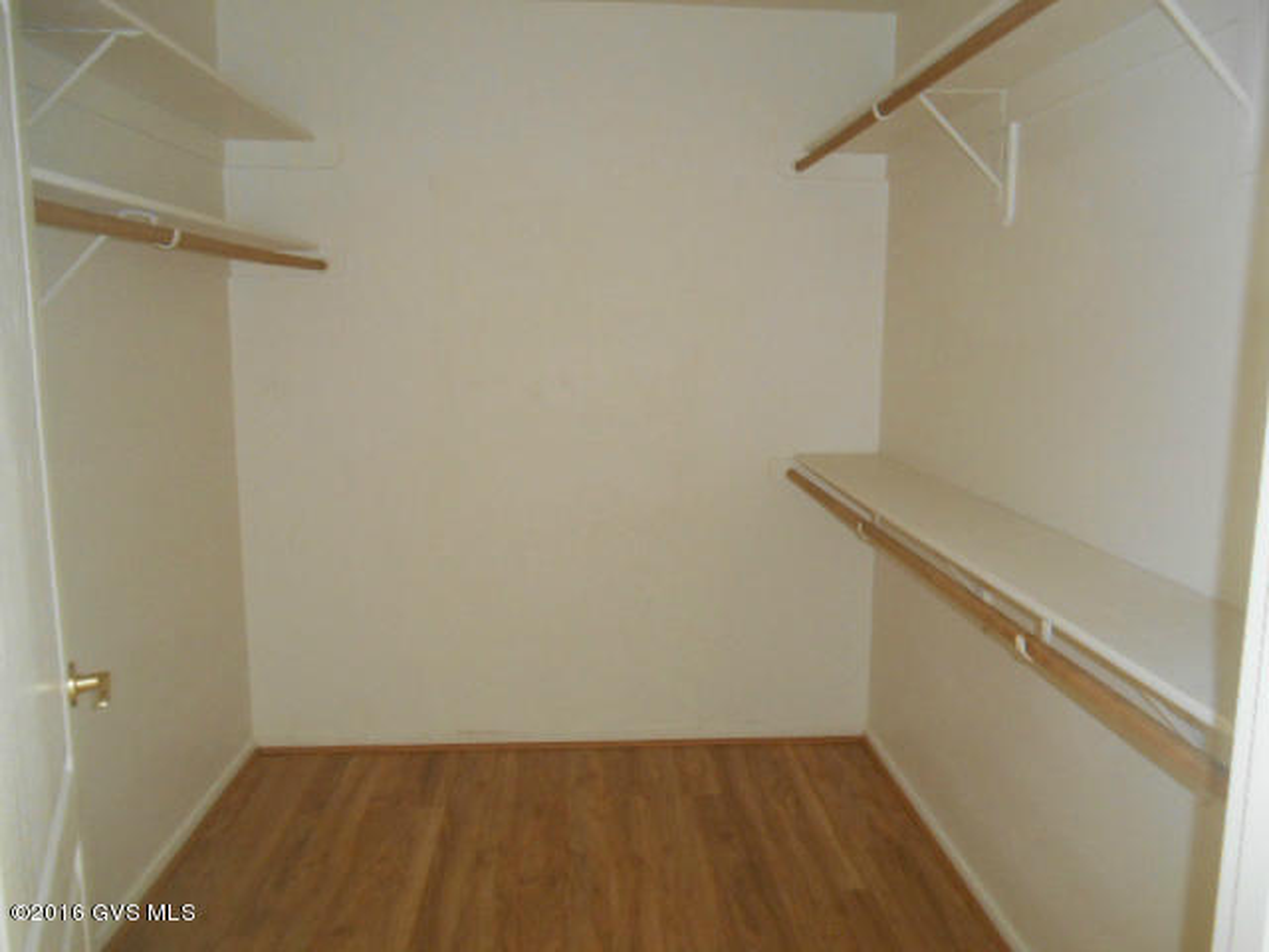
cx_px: 634
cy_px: 476
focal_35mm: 26
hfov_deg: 67.3
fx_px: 953
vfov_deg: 53.1
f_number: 3.4
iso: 400
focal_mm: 4.7
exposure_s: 1/6
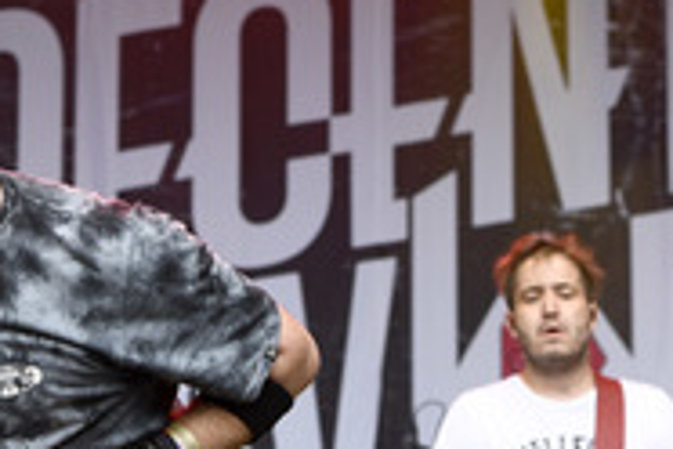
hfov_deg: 16.8
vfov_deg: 11.3
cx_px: 165
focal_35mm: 121
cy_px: 406
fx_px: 2262
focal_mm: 50
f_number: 3.5
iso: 800
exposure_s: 1/800
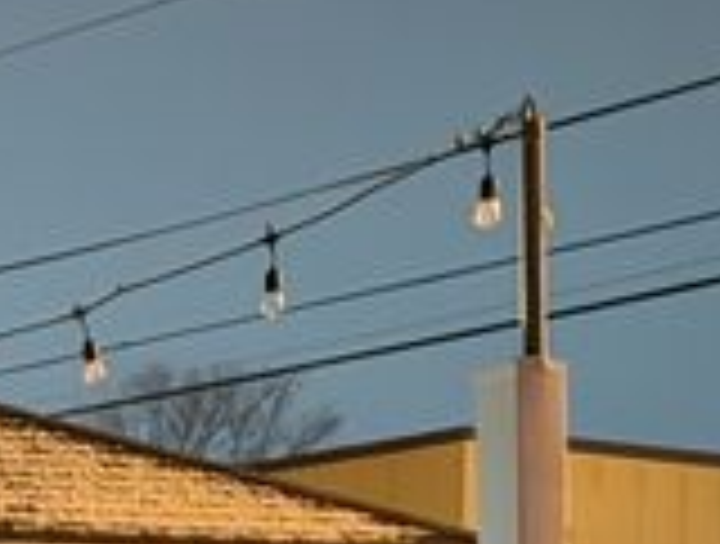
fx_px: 3755
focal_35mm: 180
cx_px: -1030
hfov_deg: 9.6
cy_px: 1209
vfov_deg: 7.8
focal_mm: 6.9
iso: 238
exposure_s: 1/13.3
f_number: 1.68
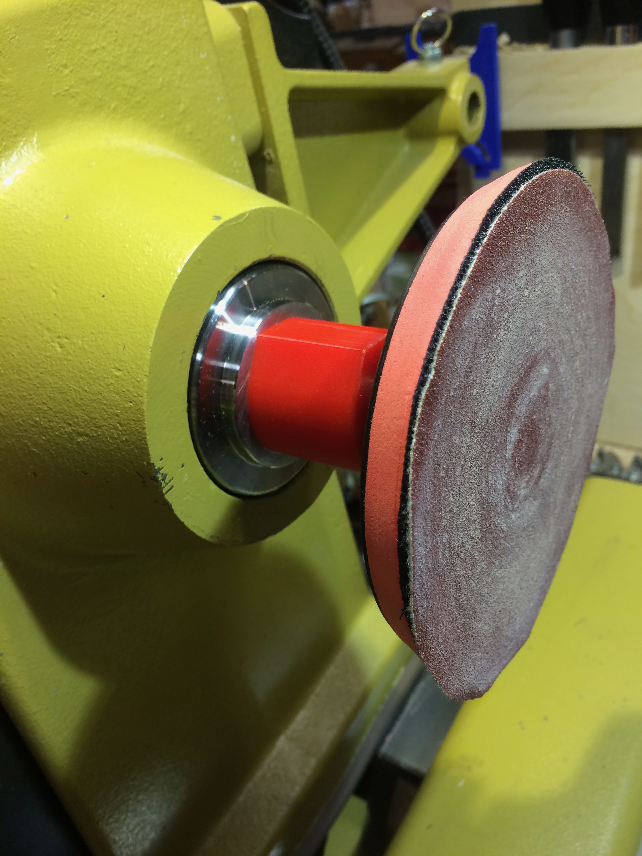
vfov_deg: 61.7
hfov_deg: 48.2
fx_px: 717
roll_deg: +12.9
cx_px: 321
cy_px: 428
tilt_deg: -35.2
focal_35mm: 29
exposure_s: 1/33
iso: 32
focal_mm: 4.15
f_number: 2.2
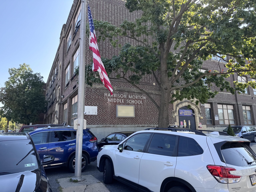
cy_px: 96
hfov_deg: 71.6
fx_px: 177
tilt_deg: +10.4
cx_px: 128
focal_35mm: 24
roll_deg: +0.4
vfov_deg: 56.8
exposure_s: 1/730
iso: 80
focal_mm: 6.76
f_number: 1.78
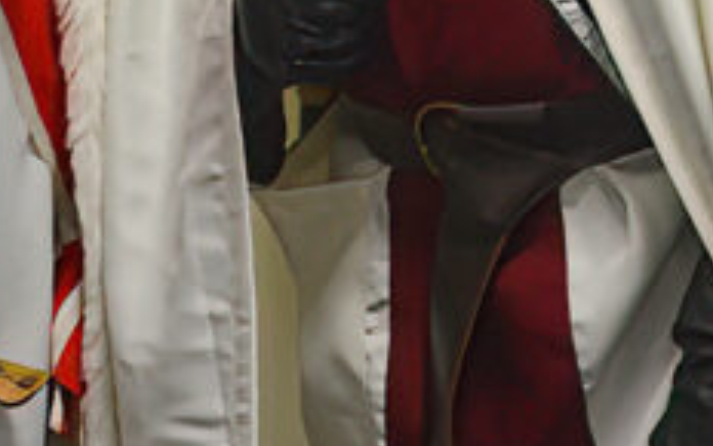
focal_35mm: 162
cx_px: 575
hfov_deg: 12.9
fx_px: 3148
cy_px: -141
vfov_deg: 8.0
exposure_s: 1/125
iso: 2500
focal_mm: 36
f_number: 6.3
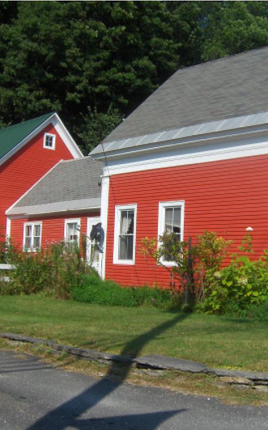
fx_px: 584
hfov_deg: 25.8
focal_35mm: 50
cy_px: 217
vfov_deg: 40.3
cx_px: 166
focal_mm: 7.5
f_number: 6.9
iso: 100
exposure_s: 1/781
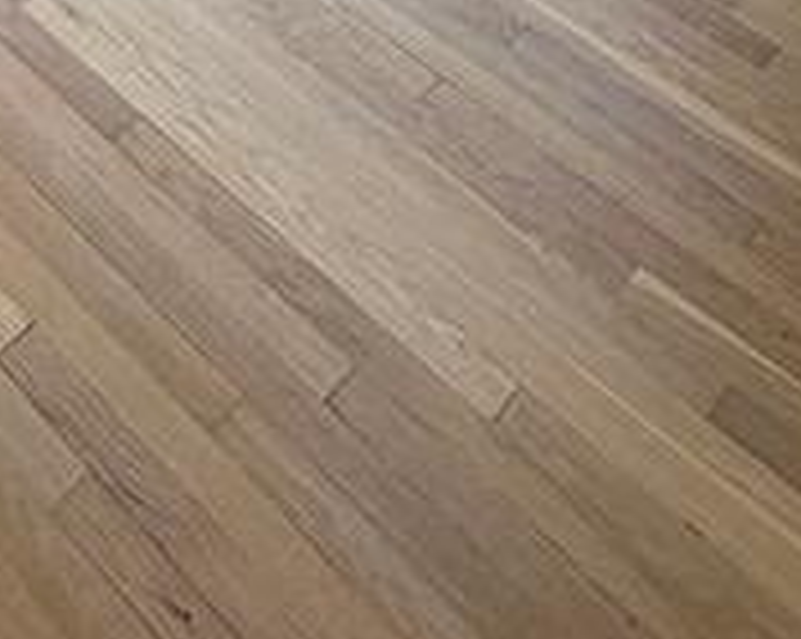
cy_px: -688
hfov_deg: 25.7
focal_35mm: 59
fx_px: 1397
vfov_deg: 17.3
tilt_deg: -19.1
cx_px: -328
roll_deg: -2.9
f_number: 2.2
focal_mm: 2.22
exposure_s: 1/120
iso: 100
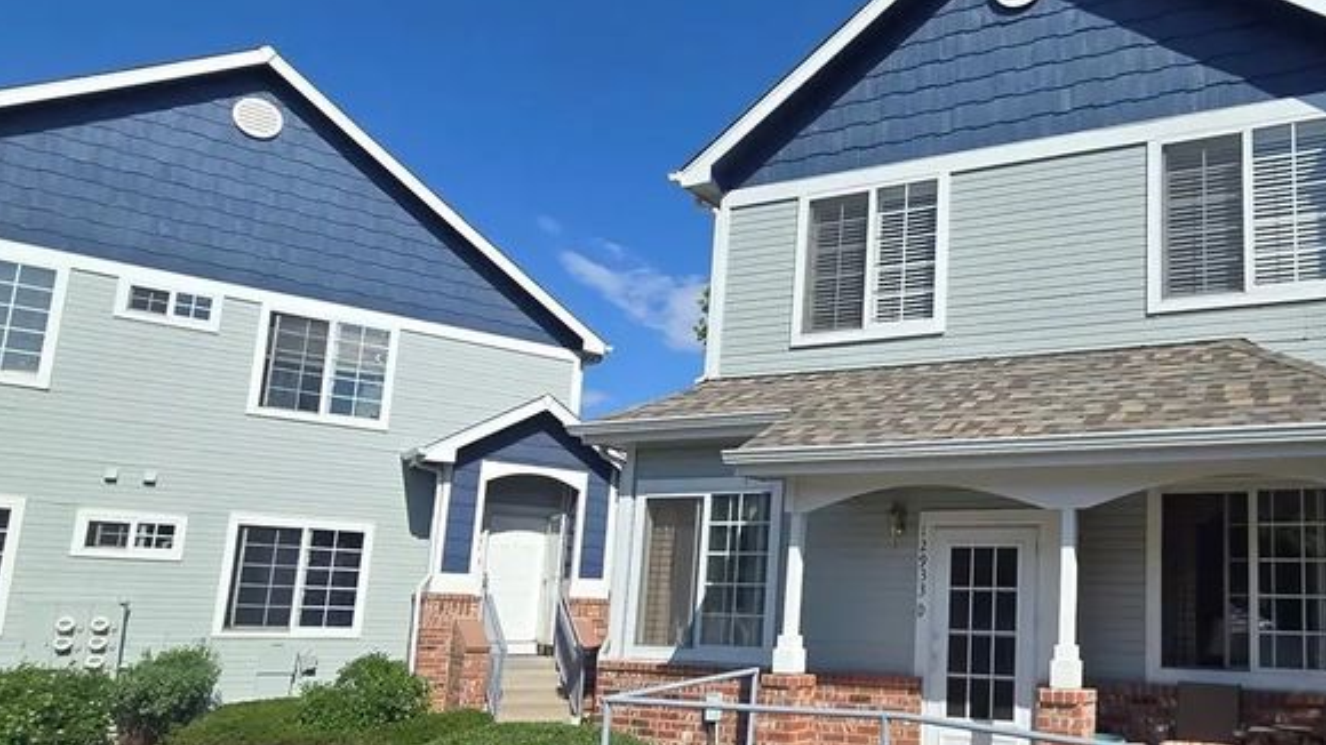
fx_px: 879
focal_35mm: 25
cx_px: 1013
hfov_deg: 68.7
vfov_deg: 45.6
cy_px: 457
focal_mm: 2.2
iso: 50
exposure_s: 1/2671
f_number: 2.2
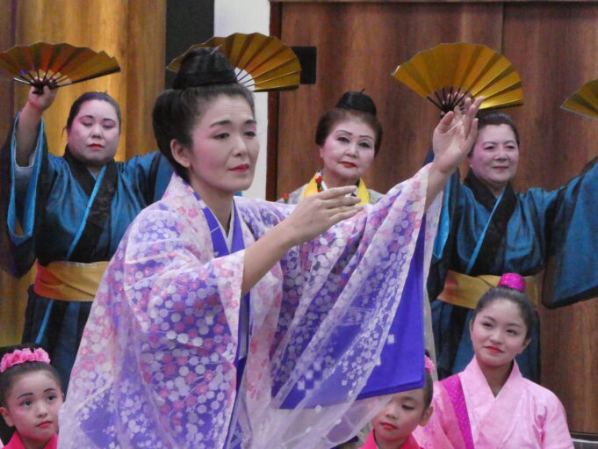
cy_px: 224
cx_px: 299
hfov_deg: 11.5
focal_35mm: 172
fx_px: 2972
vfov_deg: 8.6
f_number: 5.6
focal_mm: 30.9
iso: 3200
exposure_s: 1/100
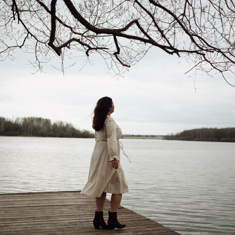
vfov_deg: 37.5
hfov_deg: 37.6
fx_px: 346
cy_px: 109
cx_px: 117
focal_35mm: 45
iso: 100
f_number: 1.6
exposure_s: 1/200
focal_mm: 35
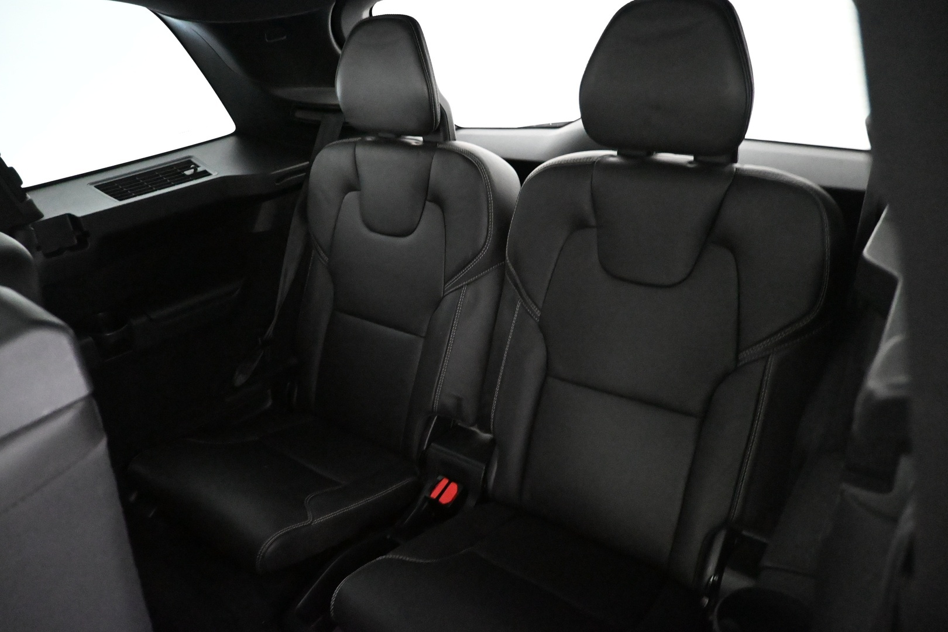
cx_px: 474
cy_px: 316
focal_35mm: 24
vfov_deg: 53.1
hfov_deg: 73.7
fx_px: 632
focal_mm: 16
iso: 12800
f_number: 3.5
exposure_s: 1/40
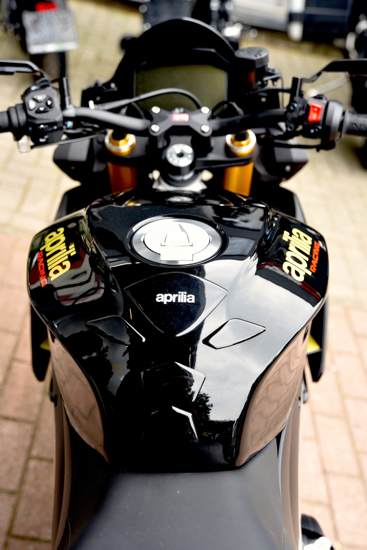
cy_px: 275
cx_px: 184
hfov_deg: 27.0
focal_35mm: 50
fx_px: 764
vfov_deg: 39.6
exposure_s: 1/60
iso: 100
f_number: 4
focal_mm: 50
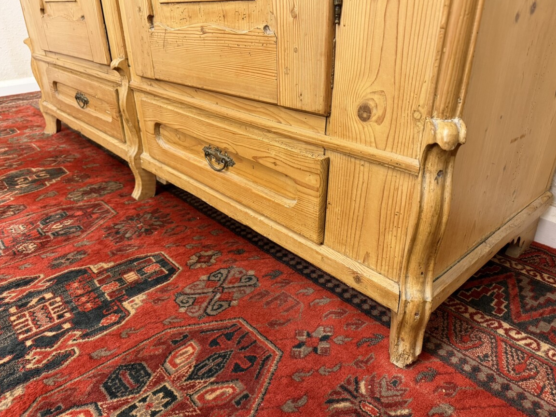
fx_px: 402
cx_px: 270
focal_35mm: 25
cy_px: 213
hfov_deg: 69.4
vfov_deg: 54.9
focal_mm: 6.76
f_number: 1.78
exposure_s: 1/50
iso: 320
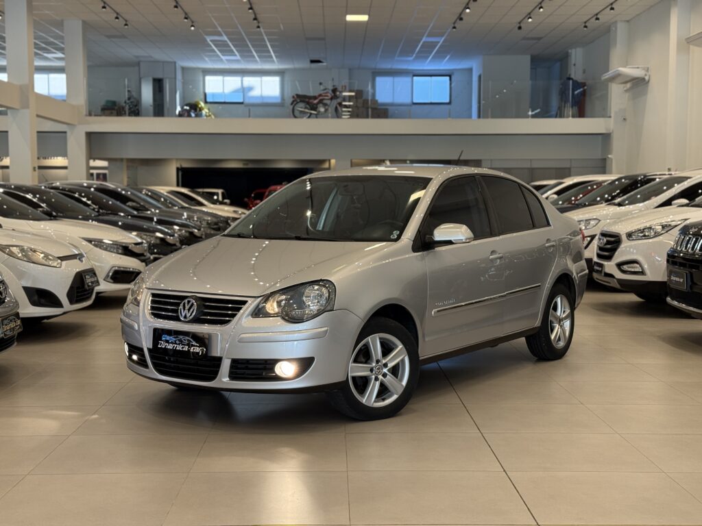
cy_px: 263
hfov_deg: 39.7
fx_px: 973
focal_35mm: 48
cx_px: 351
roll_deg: -0.4
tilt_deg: -3.7
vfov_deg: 30.3
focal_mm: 6.76
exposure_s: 1/60
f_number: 1.78
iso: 100
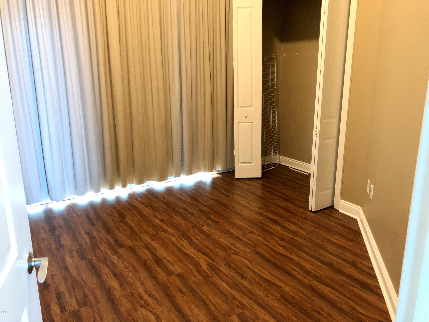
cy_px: 161
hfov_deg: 63.4
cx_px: 214
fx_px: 347
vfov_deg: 49.7
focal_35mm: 28
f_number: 1.8
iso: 100
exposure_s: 1/11
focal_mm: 4
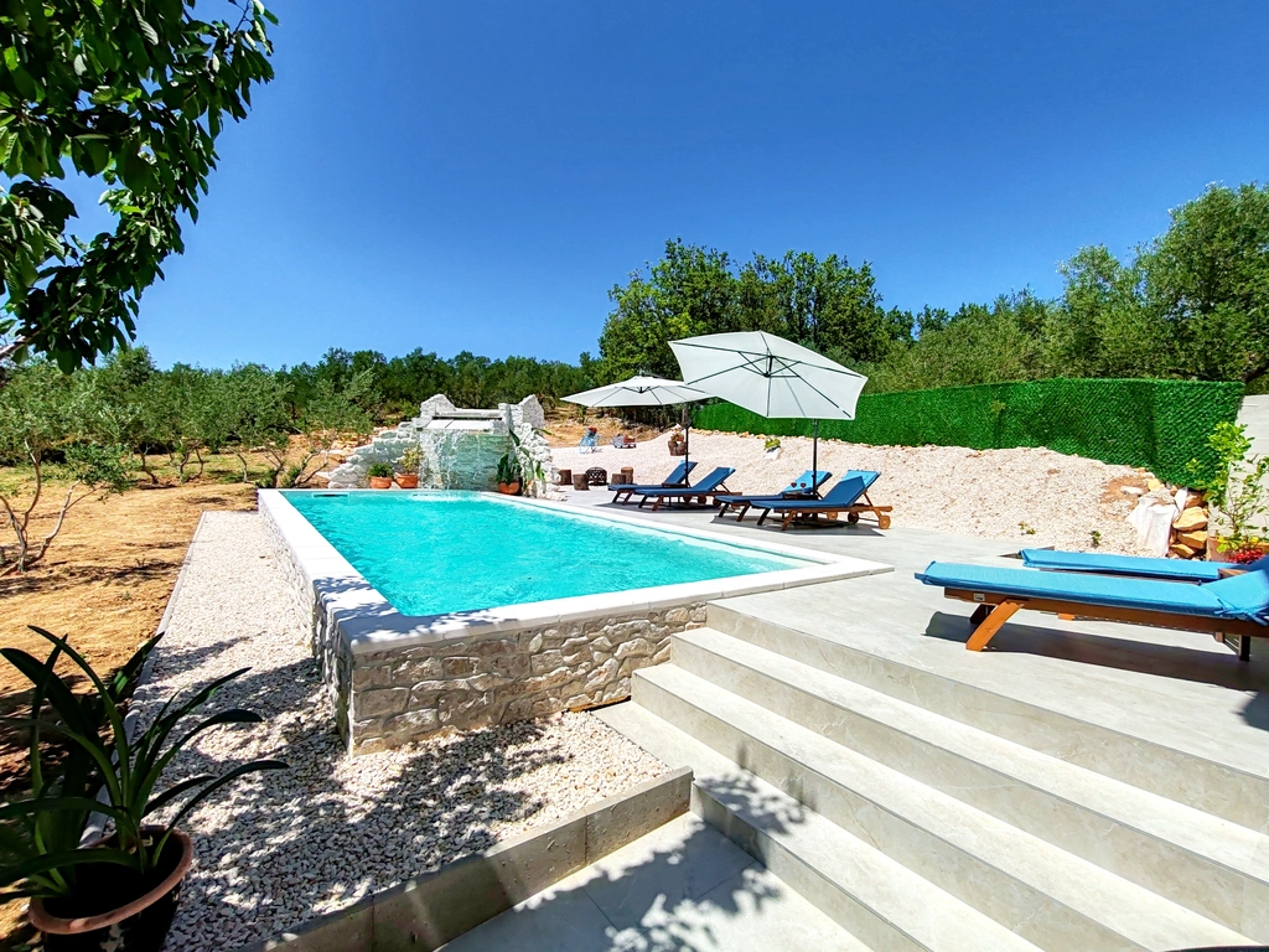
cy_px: 476
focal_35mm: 16
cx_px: 634
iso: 50
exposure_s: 1/2900
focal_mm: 1.96
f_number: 2.2
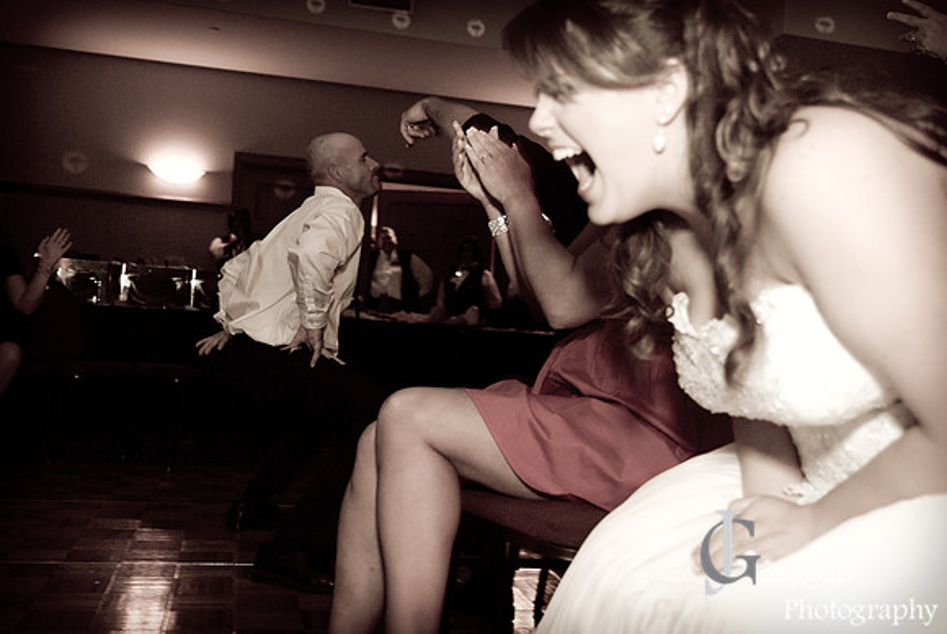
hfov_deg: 53.1
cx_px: 474
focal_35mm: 36
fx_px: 948
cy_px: 317
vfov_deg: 37.0
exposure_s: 1/60
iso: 640
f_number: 2.8
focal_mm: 24
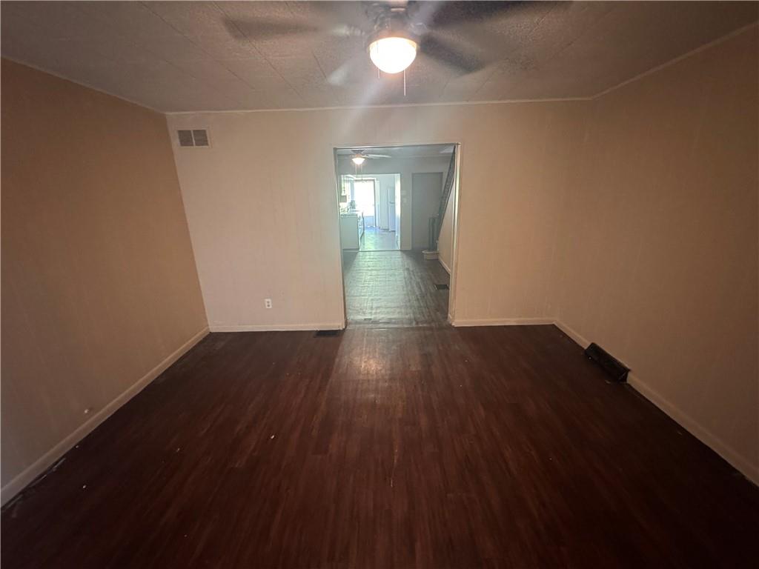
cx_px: 380
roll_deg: +1.2
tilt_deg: -15.7
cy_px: 284
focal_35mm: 14
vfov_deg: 85.7
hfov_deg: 102.1
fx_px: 307
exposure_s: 1/60
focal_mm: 2.22
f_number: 2.2
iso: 800
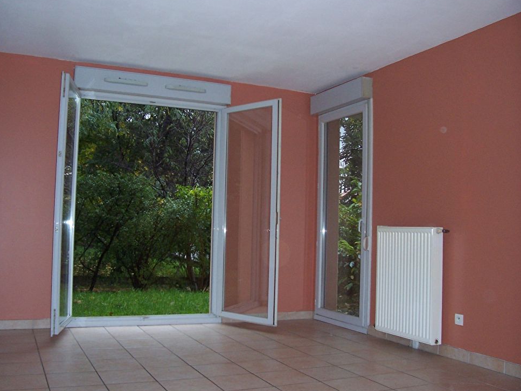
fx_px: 542
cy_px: 200
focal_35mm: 36
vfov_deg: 39.6
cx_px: 248
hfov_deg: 51.3
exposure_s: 1/60
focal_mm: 5.6
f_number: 2.7
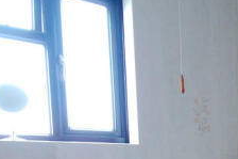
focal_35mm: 44
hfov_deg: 40.7
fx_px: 291
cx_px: 220
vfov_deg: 26.8
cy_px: 193
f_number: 3.5
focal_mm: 10
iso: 720
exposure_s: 1/30
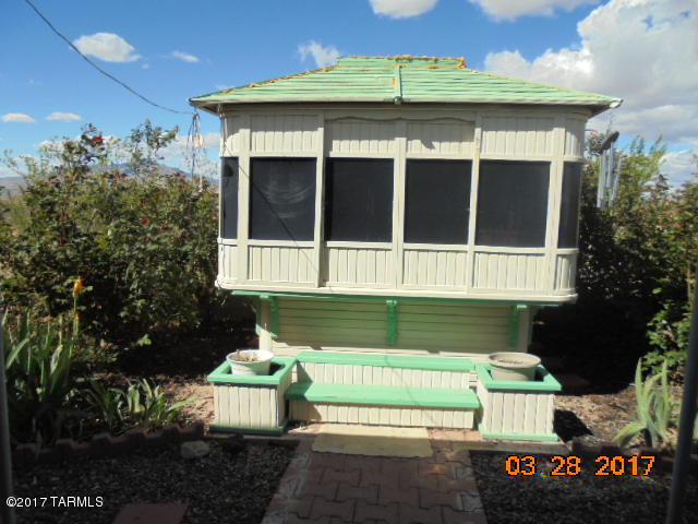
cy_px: 262
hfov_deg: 67.3
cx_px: 349
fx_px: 524
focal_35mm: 26
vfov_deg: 53.1
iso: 100
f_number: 11.5
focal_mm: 4.6
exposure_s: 1/125
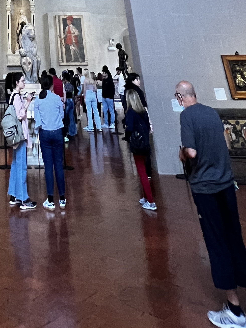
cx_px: -10
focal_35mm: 40
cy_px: -176
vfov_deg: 28.2
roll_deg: -0.7
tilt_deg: +30.7
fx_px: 379
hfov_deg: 32.5
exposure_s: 1/50
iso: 320
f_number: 1.8
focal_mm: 1.57
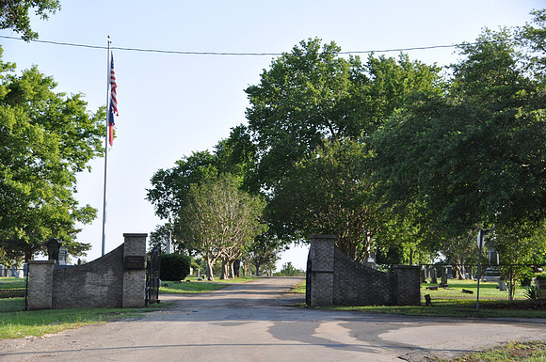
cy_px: 181
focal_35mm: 78
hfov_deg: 26.0
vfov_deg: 17.4
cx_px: 273
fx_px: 1181
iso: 200
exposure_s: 1/160
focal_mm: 52
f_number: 6.3
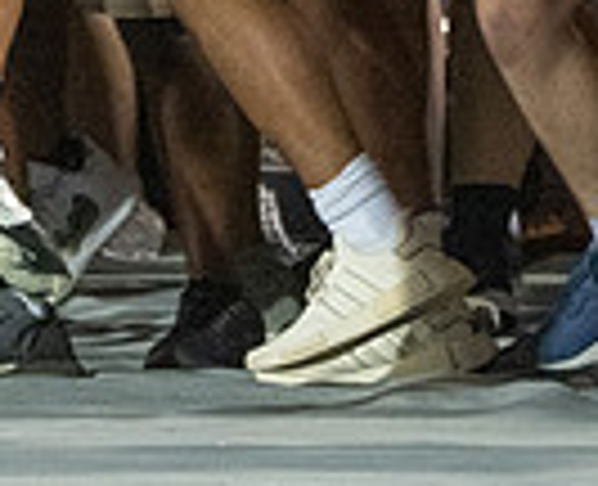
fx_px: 22912
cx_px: -111
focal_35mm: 1287
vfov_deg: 1.2
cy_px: -293
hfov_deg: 1.5
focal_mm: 224
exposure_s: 1/1000
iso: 10000
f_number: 5.6
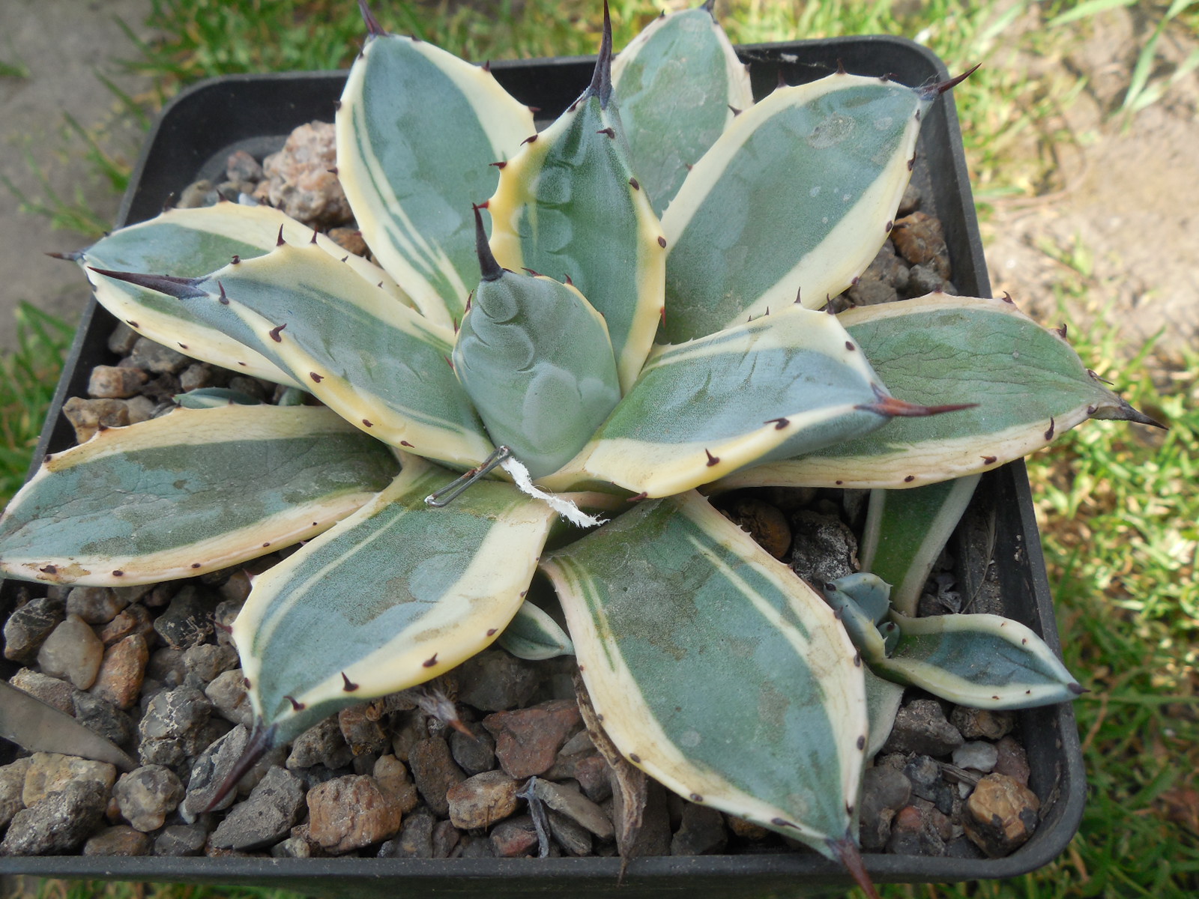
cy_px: 450
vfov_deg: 45.4
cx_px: 600
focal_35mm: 31
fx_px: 1074
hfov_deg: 58.4
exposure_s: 1/250
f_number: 3.6
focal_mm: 5.6
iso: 125
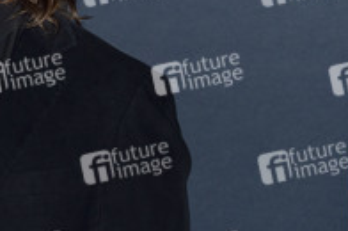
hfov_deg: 12.6
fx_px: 1554
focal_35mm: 161
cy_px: 30
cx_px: -28
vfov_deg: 8.5
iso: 250
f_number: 6.3
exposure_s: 1/250
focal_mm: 70
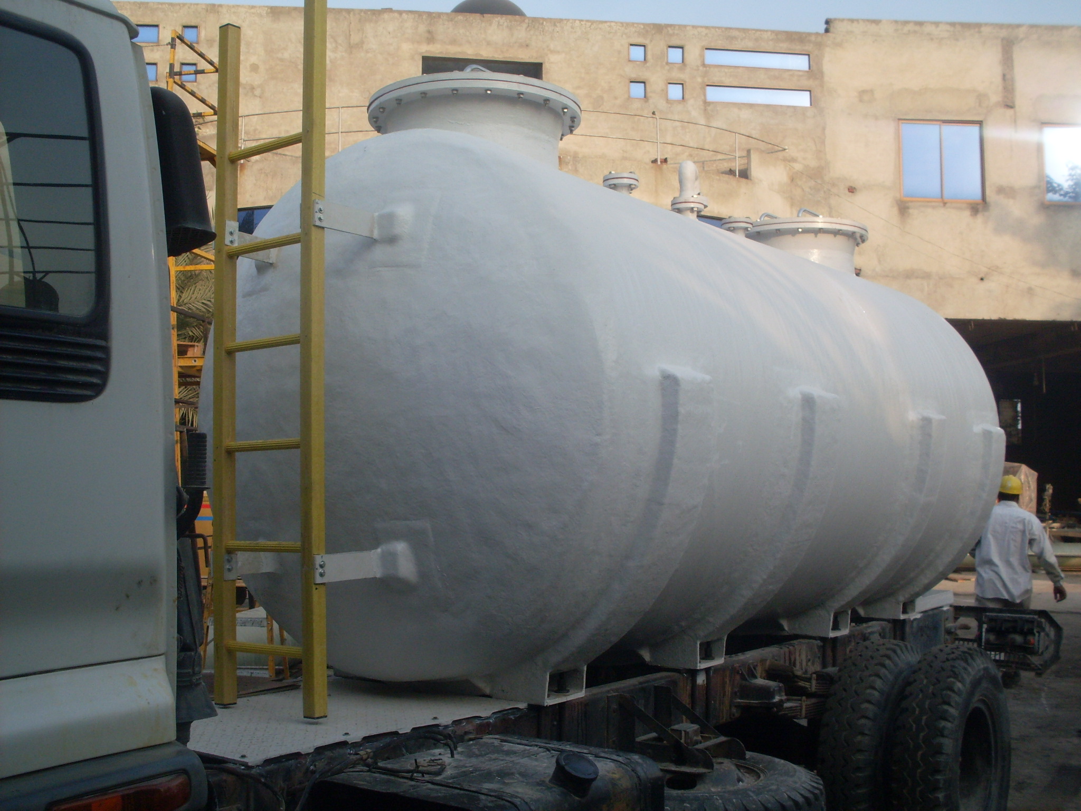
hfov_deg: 49.0
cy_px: 406
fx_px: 1187
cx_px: 540
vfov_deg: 37.7
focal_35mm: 38
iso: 80
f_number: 8.4
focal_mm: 6.3
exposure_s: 1/90
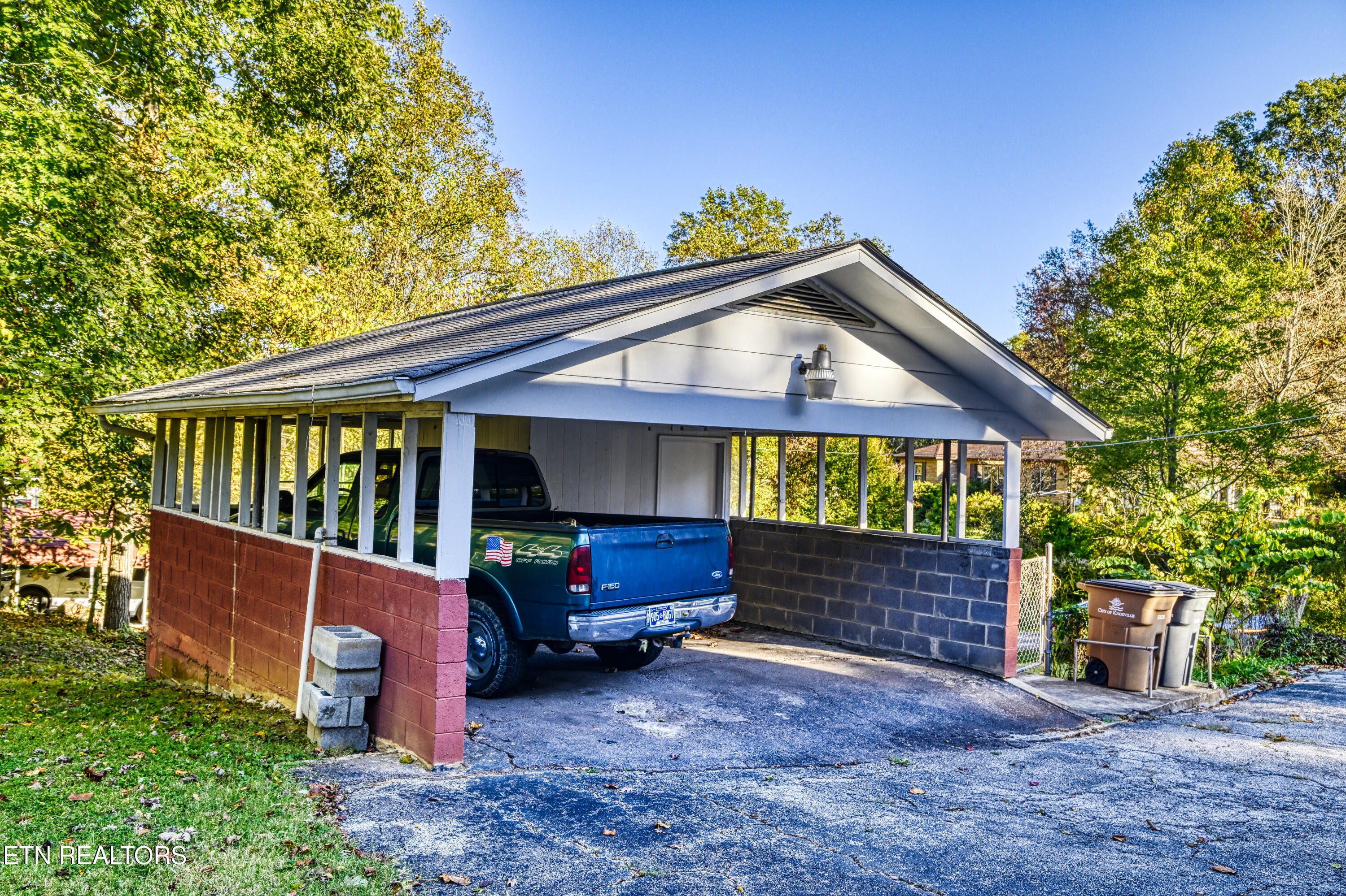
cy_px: 448
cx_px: 673
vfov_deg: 42.3
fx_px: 1159
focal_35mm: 31
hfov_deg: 60.3
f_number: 8
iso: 800
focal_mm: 31
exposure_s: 1/320
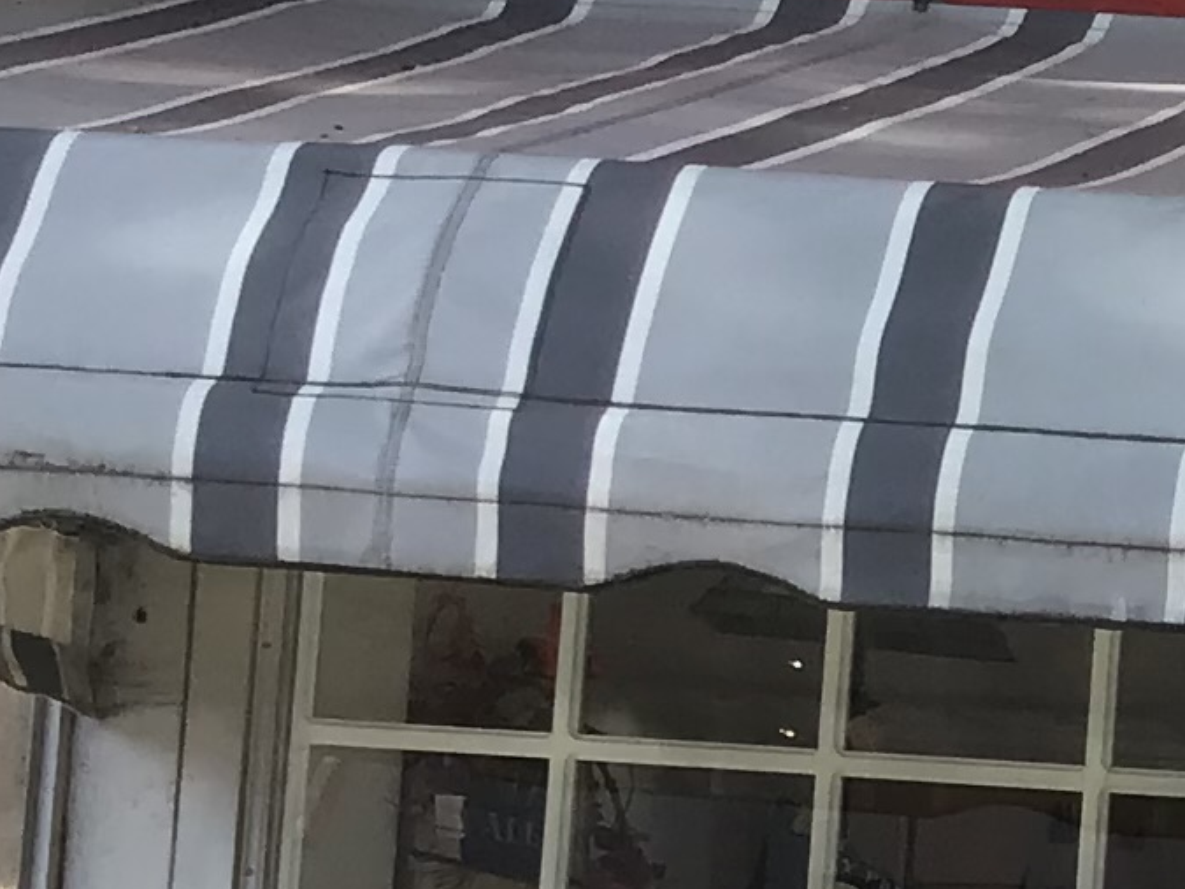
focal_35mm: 150
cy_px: 1054
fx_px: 5134
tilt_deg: +2.2
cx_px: 2226
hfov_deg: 12.0
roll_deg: -3.2
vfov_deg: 9.8
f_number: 2.4
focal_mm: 3.3
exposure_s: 1/120
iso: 25
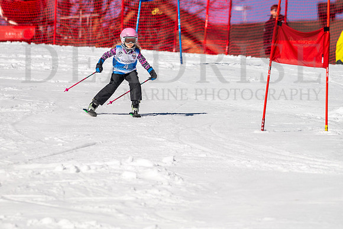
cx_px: 146
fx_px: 7334
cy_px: 86
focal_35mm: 770
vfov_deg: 1.8
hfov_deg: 2.7
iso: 200
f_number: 8
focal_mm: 560
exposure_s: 1/2000
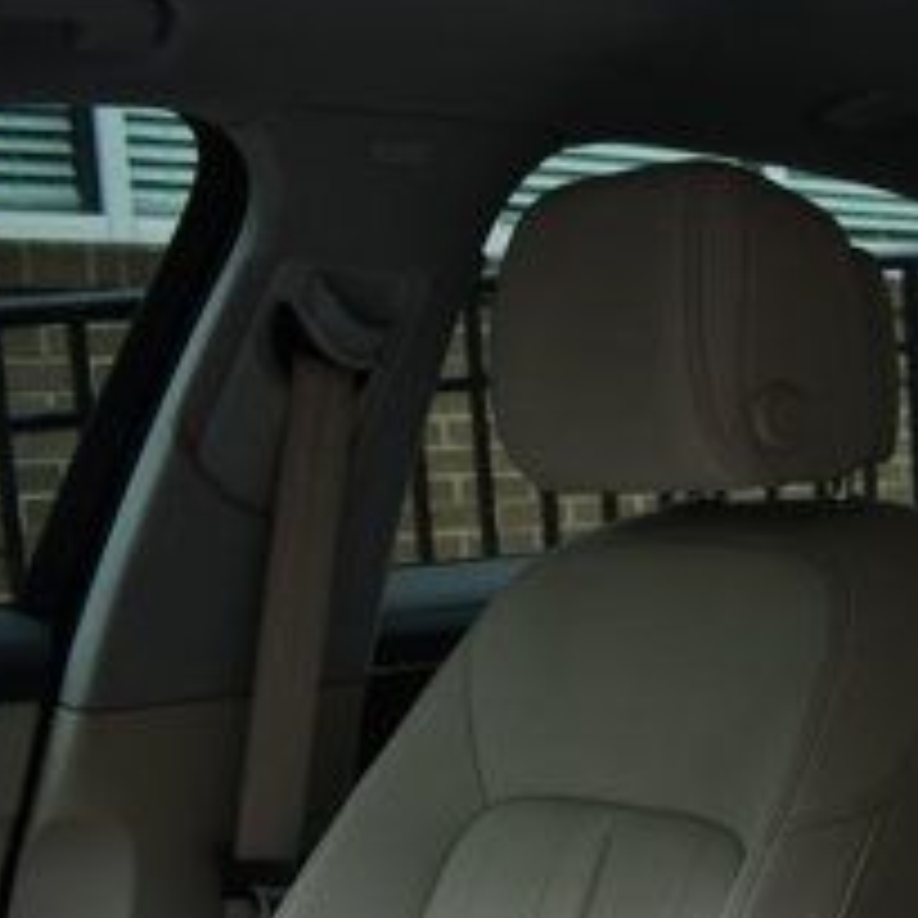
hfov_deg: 21.0
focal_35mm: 72
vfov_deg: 23.1
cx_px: 1300
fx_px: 2160
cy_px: 902
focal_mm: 18
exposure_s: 1/250
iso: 400
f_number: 4
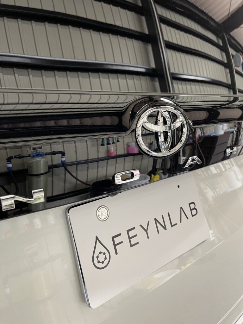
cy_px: 162
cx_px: 122
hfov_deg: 53.1
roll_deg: +1.2
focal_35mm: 26
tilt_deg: -12.7
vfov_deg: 67.3
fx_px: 243
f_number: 1.6
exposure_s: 1/60
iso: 160
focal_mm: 5.1
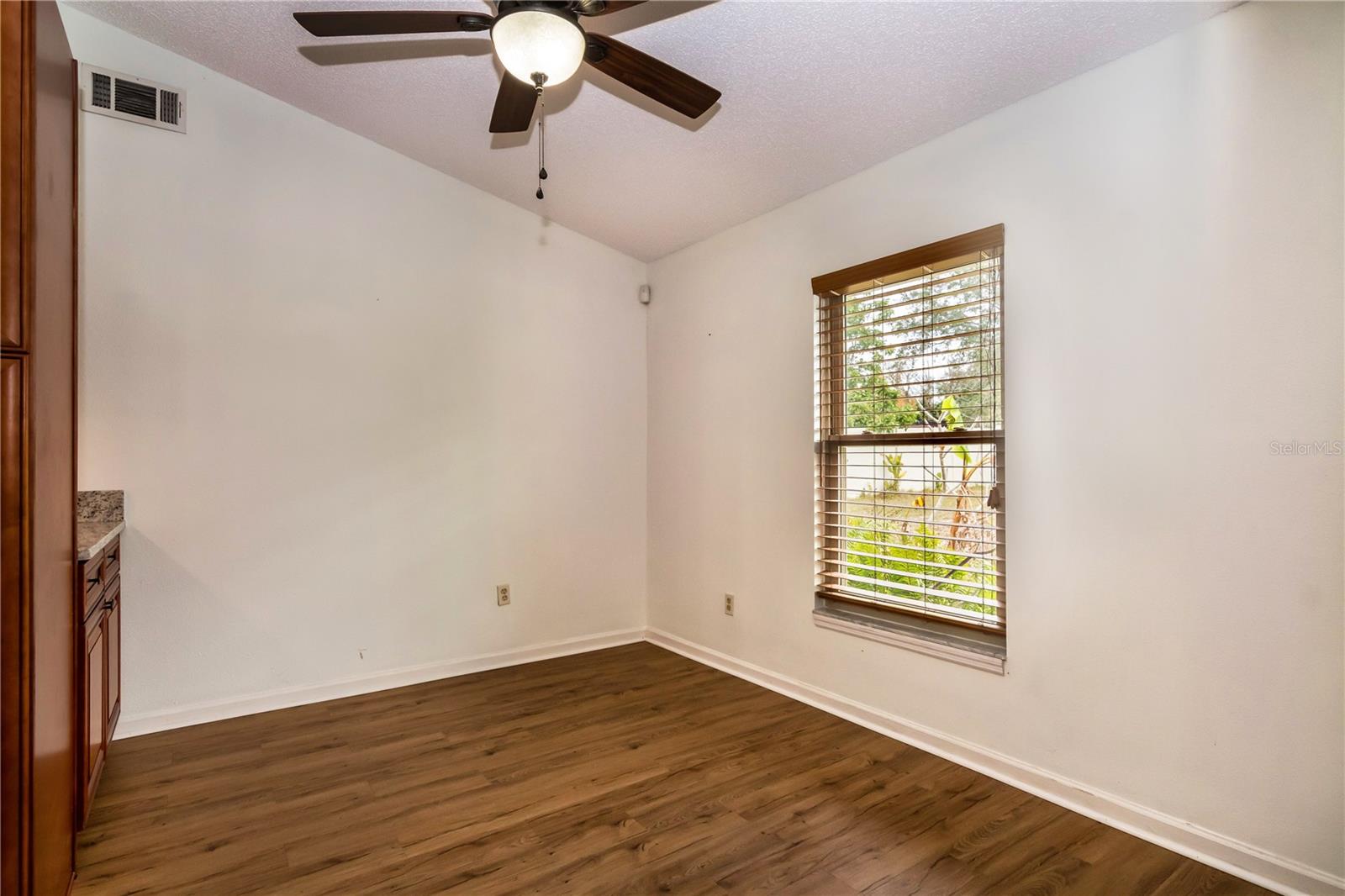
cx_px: 672
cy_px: 448
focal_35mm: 16
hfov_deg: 95.0
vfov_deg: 72.0
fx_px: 616
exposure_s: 1/250
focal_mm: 11
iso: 500
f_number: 8
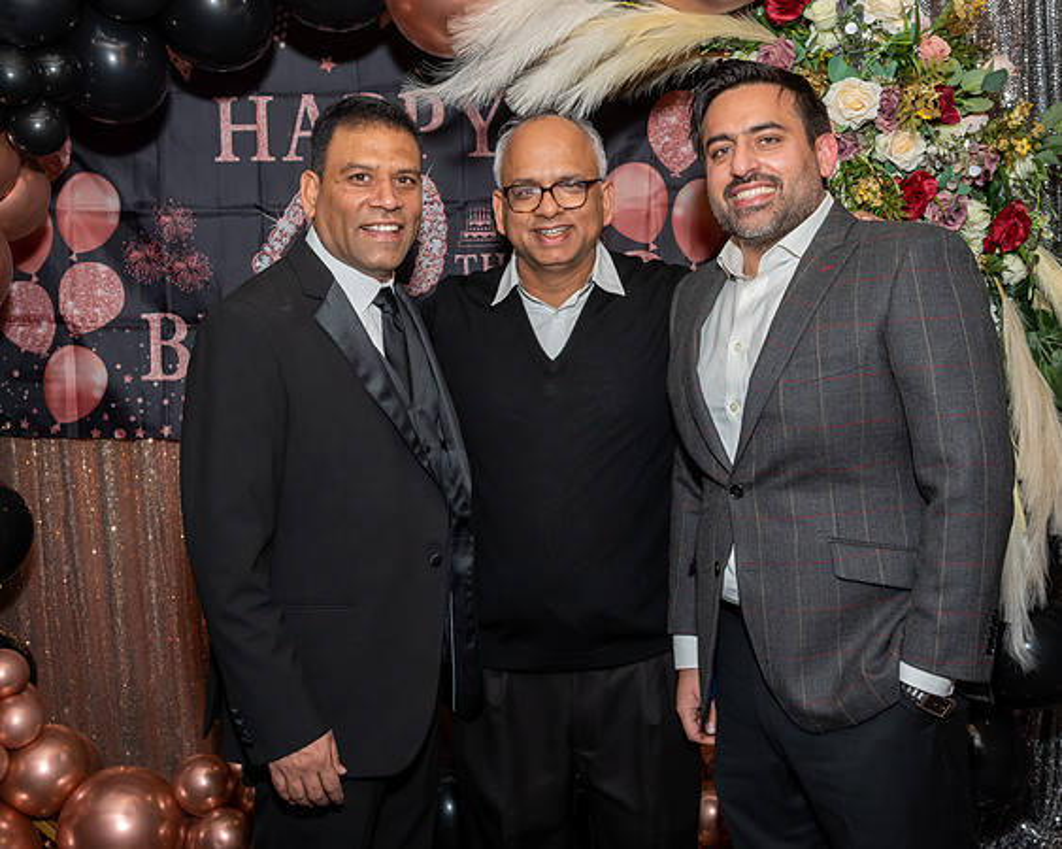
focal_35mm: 46
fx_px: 1430
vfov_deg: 33.1
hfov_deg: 40.7
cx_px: 558
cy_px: 409
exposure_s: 1/250
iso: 500
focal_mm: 26
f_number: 7.1
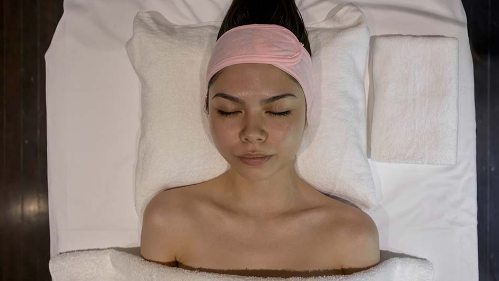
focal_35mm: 31
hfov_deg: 62.6
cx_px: 249
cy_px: 117
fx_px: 410
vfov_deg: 37.7
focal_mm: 29
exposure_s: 1/200
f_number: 4.5
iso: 1800
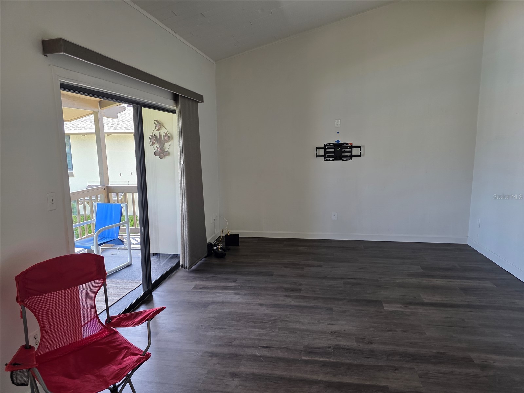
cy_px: 196
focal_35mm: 23
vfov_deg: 58.9
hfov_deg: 73.9
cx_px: 262
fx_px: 348
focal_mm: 6.3
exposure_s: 1/120
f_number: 1.7
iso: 100
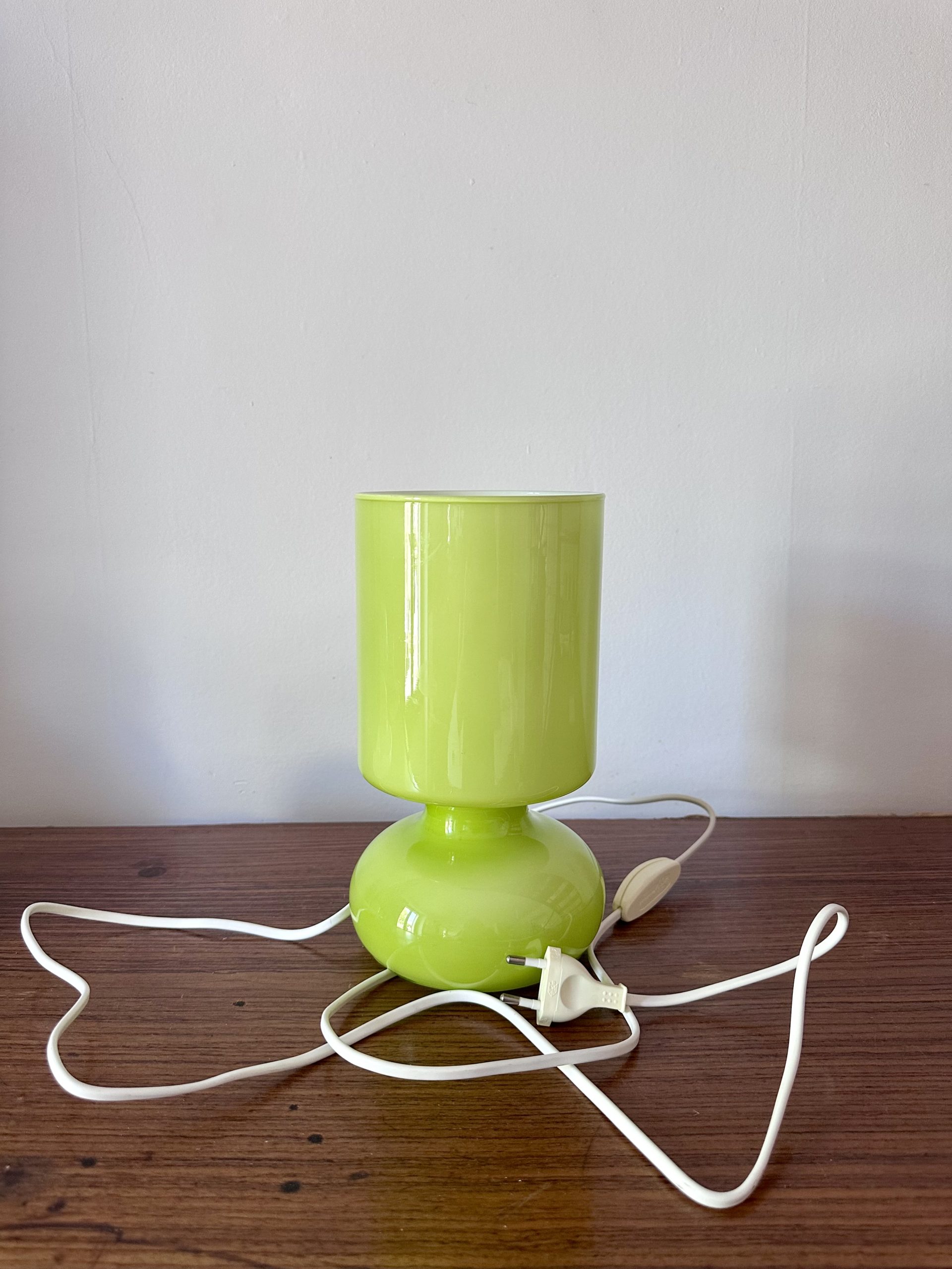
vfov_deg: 71.6
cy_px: 634
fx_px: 880
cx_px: 476
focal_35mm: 24
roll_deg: +0.0
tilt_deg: -8.4
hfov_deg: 56.8
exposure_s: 1/85
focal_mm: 6.86
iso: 250
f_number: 1.78
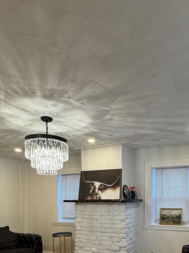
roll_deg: +0.5
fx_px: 211
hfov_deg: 47.8
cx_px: 117
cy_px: 207
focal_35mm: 29
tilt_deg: -1.9
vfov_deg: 56.5
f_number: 2.2
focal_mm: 2.22
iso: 160
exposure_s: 1/120
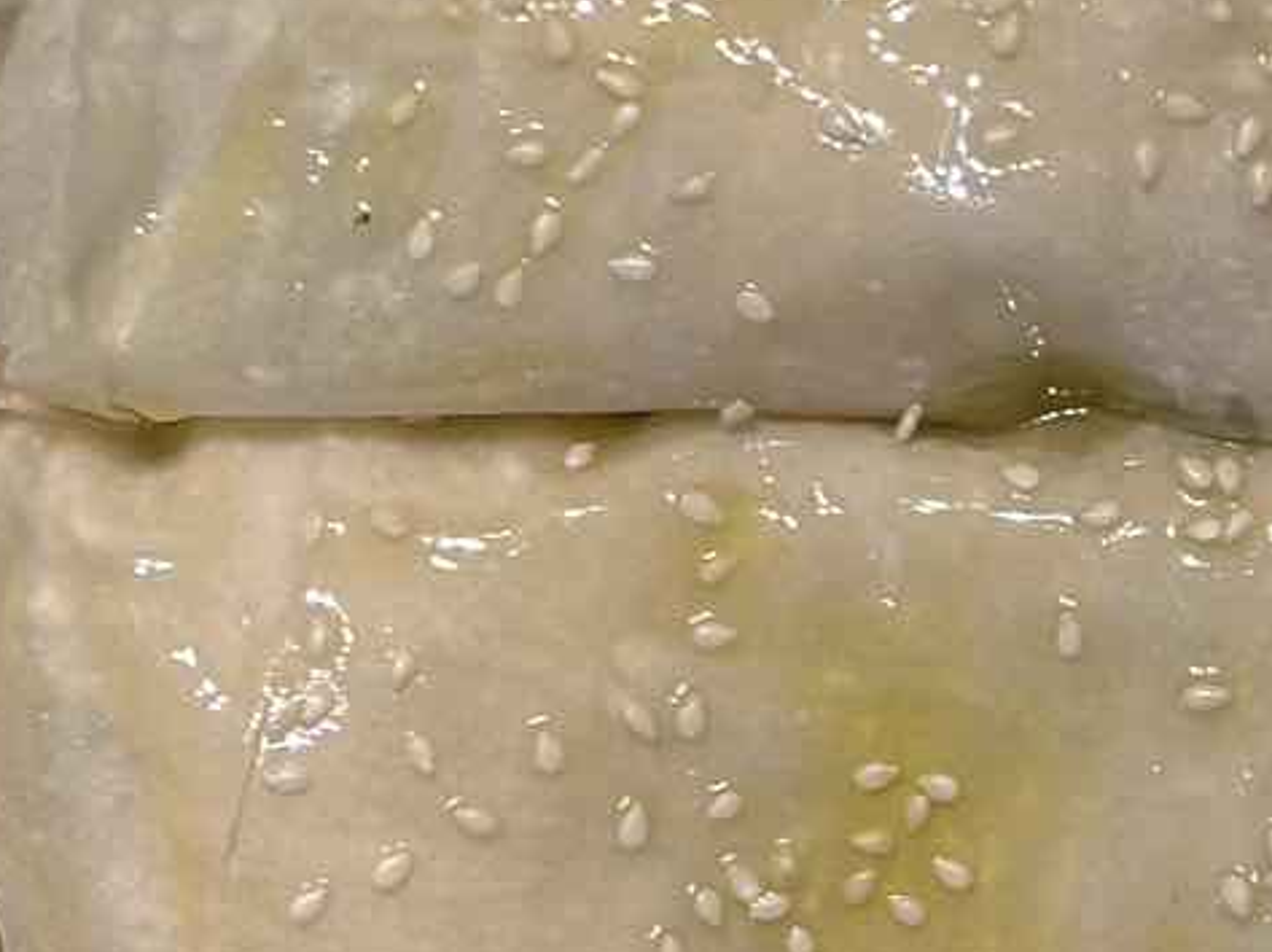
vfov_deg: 7.6
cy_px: 495
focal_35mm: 195
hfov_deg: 9.9
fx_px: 7160
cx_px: 1726
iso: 100
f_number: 1.78
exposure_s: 1/50
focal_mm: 6.86
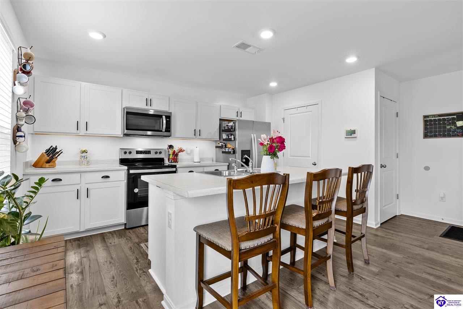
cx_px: 232
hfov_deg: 96.7
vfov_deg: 73.8
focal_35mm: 16
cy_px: 154
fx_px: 206
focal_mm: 16
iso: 400
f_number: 11
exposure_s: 1/3
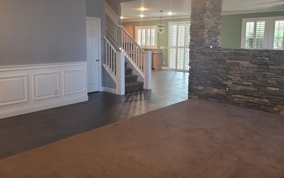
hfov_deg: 61.2
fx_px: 240
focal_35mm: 31
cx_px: 153
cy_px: 70
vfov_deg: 40.4
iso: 250
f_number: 1.8
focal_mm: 5.4
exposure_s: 1/40
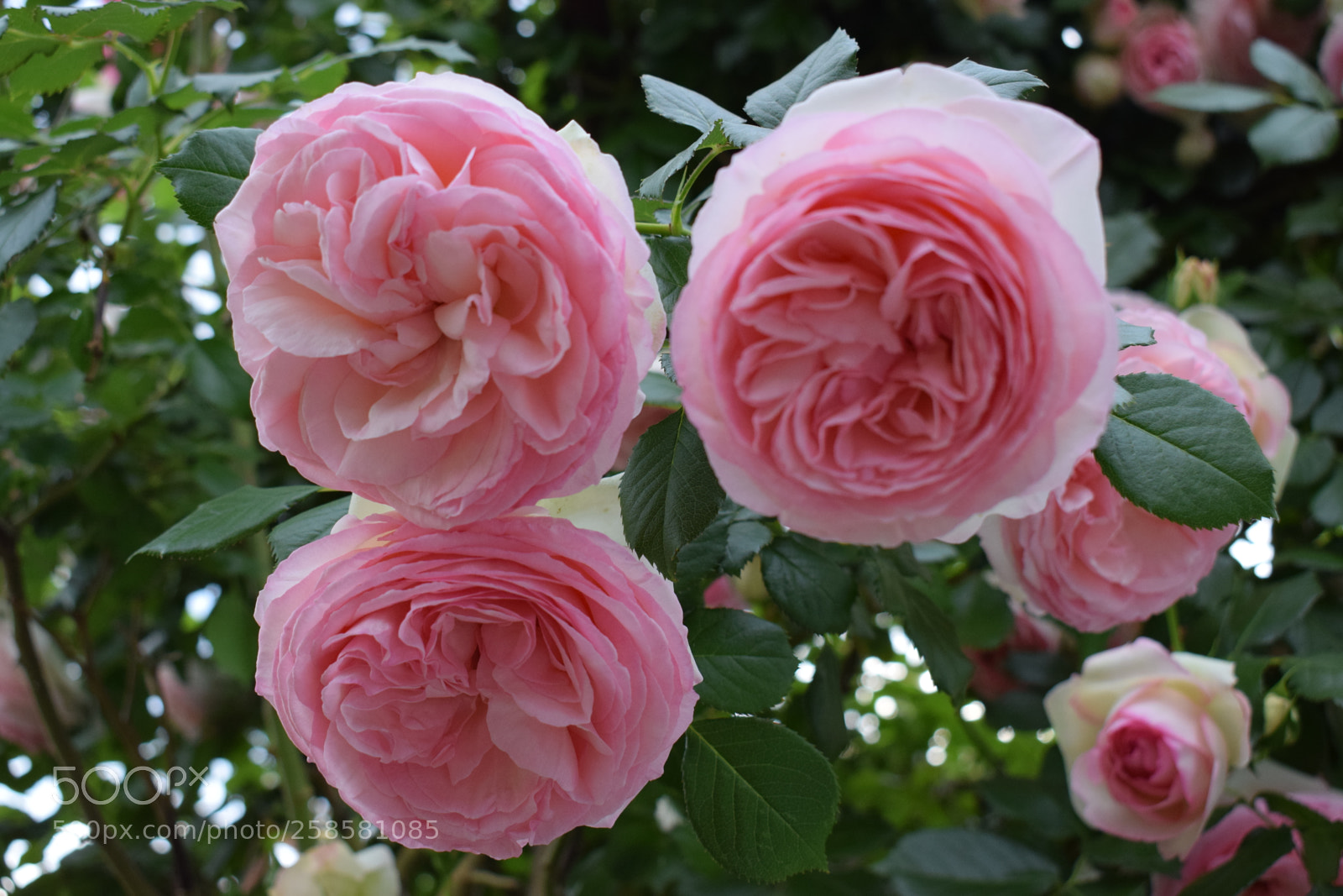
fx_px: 1791
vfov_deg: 28.1
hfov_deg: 41.1
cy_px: 448
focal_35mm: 48
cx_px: 672
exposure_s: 1/125
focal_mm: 32
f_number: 5.6
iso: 800
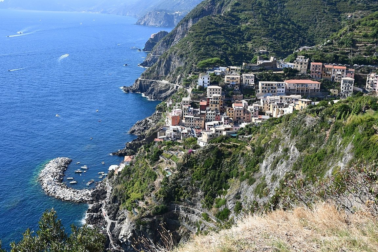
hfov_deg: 46.4
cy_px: 126
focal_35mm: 42
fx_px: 441
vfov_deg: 31.9
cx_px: 189
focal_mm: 28
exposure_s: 1/200
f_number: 7.1
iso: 100
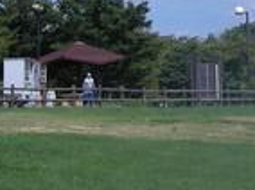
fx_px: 1088
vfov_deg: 9.5
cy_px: -163
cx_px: 268
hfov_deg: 13.1
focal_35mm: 148
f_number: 5.7
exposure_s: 1/422
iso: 50
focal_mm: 5.7
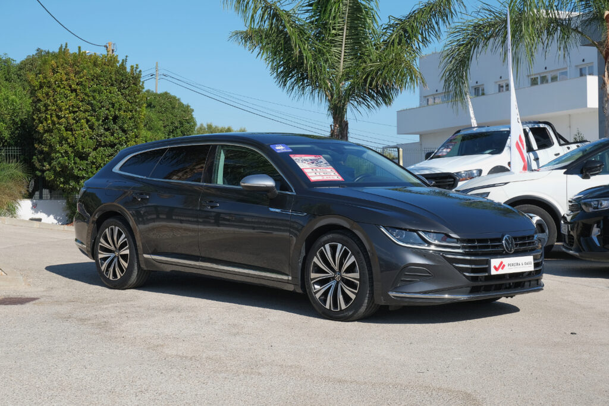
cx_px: 304
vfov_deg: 22.3
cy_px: 203
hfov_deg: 32.9
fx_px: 1032
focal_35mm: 61
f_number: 9
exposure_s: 1/250
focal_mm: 40.8
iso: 160
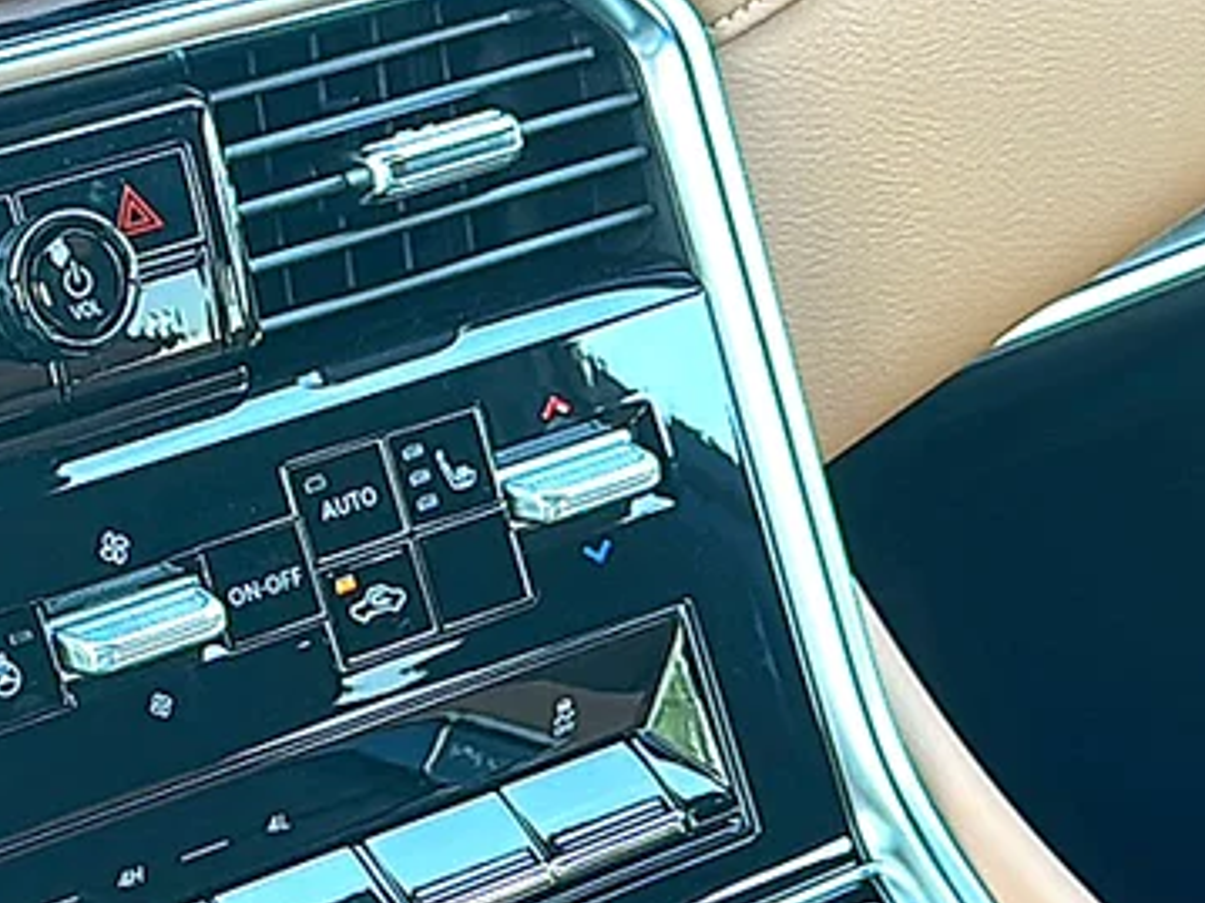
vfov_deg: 18.2
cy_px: 757
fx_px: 2784
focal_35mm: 80
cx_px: 124
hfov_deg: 23.8
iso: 125
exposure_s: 1/121
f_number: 1.78
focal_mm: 6.86
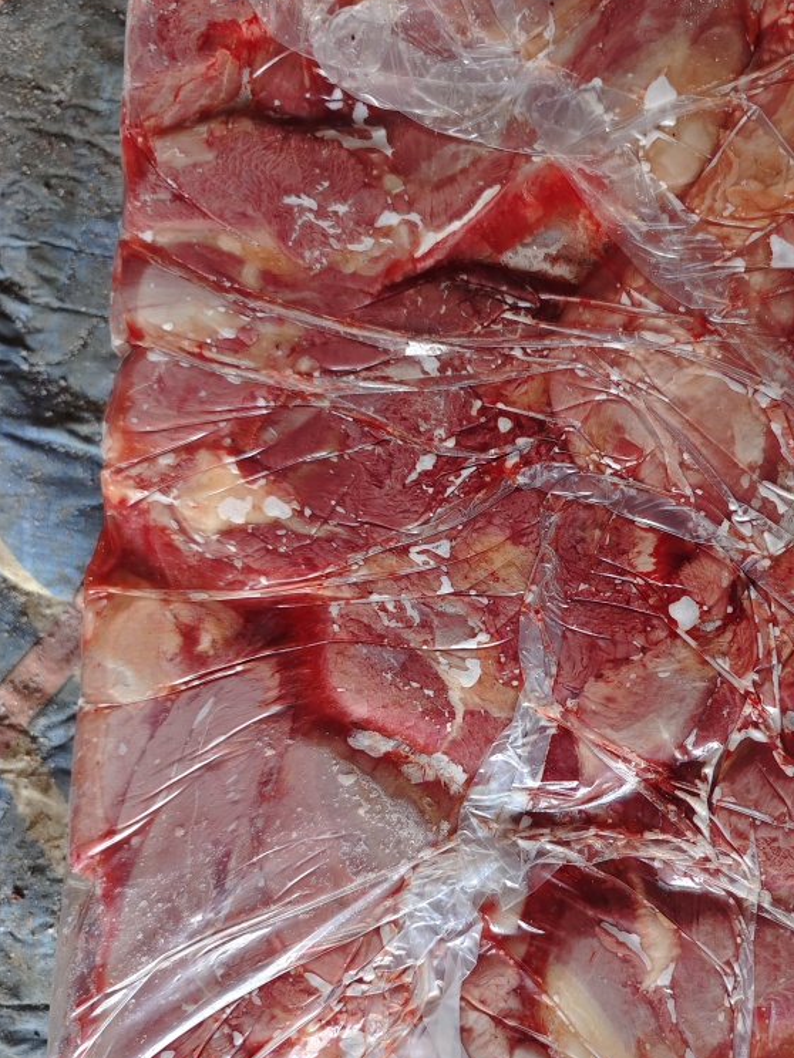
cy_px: 585
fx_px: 1009
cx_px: 545
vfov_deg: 55.2
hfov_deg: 42.2
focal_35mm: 33
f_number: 1.57
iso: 365
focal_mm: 6.51
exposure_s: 1/100
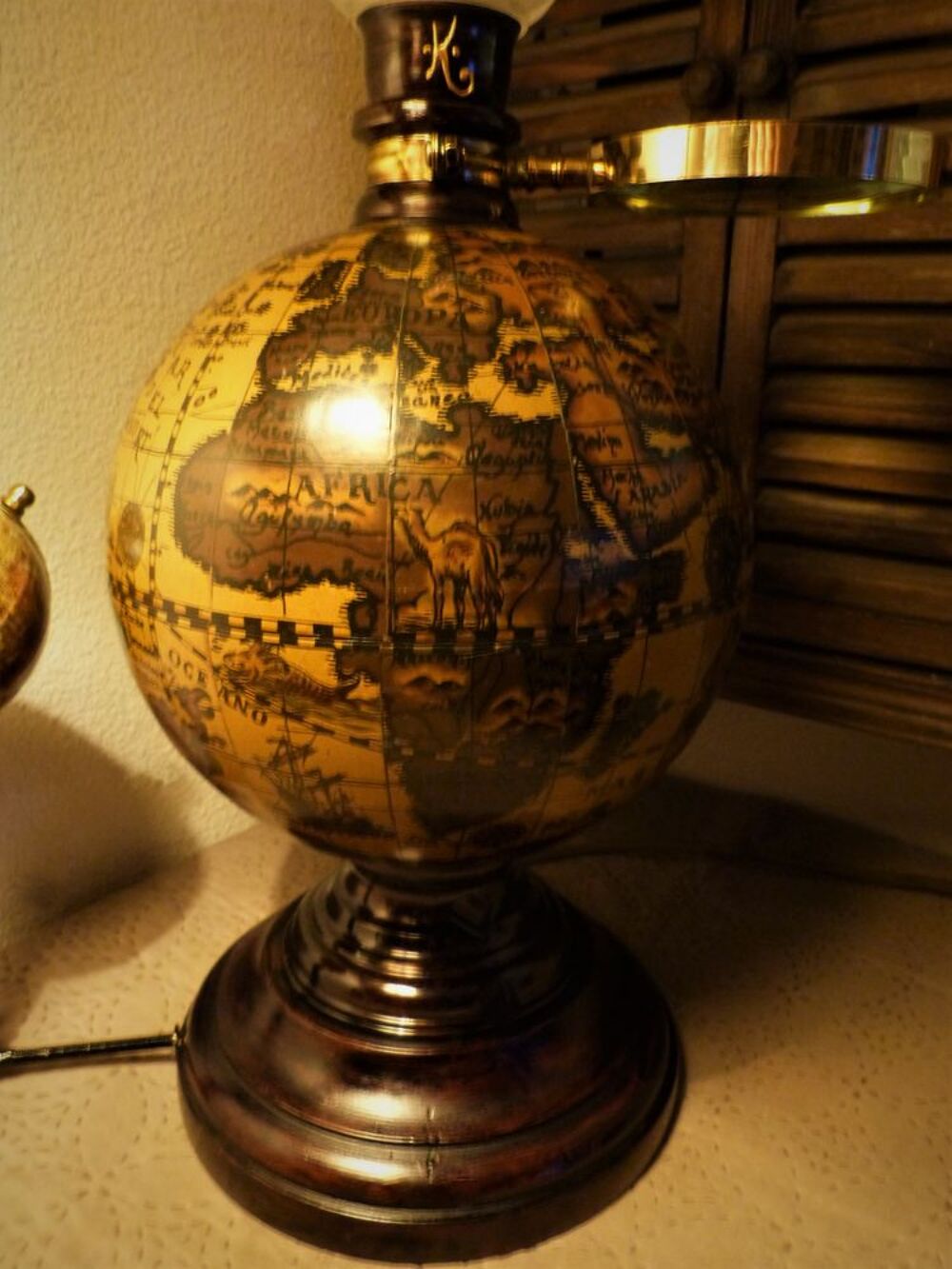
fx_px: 917
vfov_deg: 69.4
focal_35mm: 25
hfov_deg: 54.9
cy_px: 634
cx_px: 476
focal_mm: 4.5
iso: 400
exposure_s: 1/5
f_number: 2.8
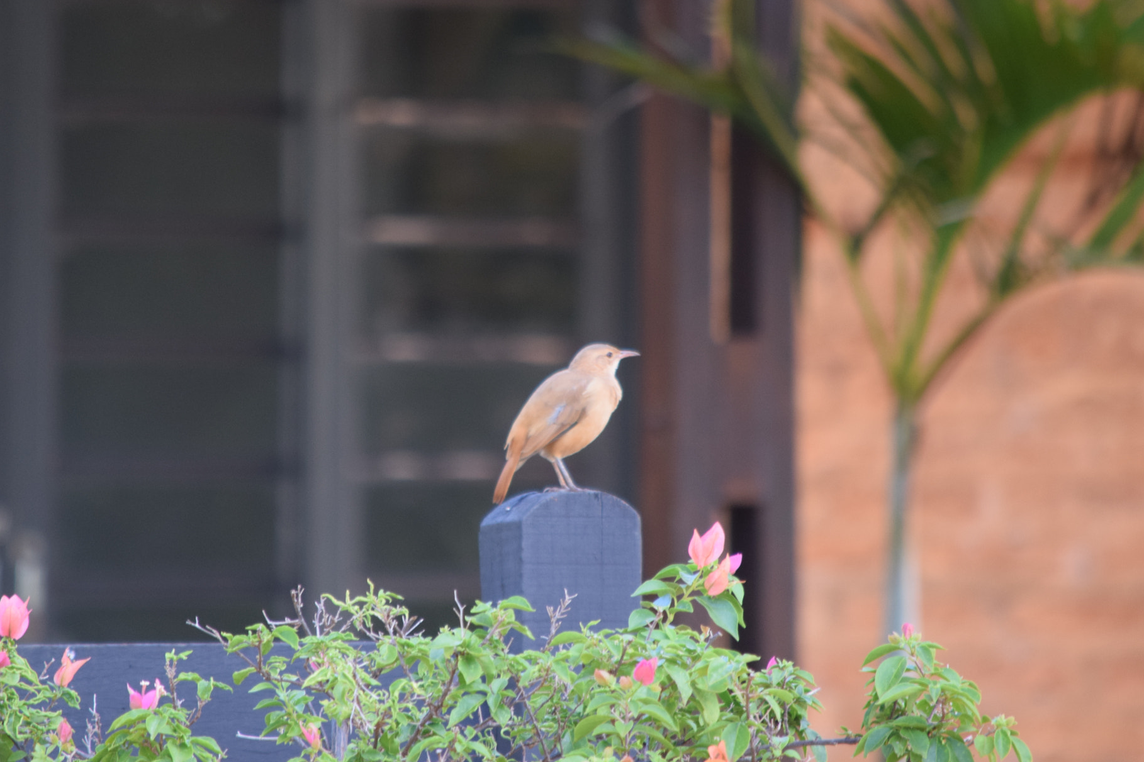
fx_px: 16110
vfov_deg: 2.7
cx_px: 518
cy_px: 345
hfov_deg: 4.1
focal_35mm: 507
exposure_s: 1/125
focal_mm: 300
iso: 900
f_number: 5.6
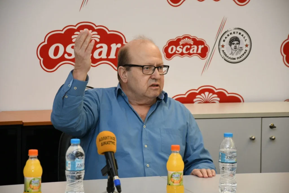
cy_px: 96
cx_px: 144
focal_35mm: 157
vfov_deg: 8.7
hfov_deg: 13.1
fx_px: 1260
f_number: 5.6
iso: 1000
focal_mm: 105
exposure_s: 1/125
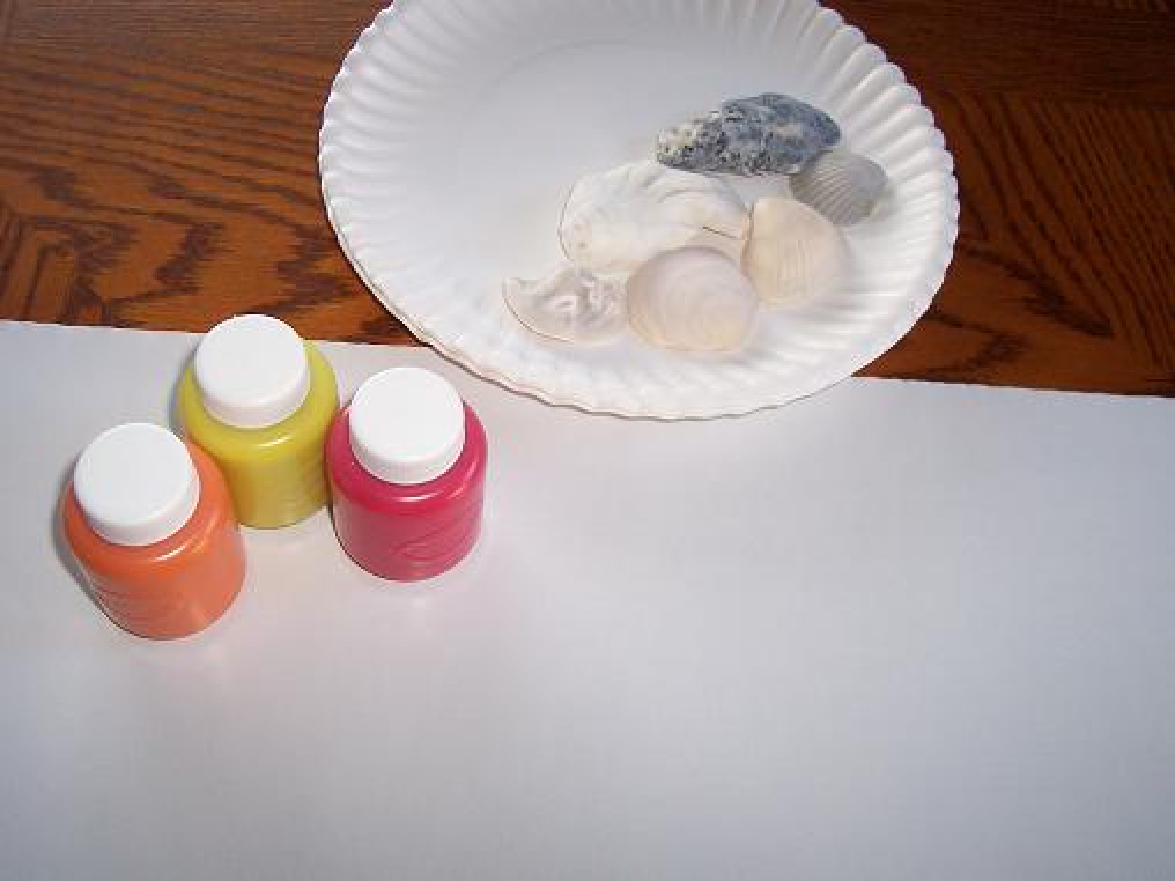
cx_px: 588
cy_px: 440
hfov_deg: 50.1
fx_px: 1256
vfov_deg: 38.7
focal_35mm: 37
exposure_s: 1/60
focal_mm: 5.6
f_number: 2.8
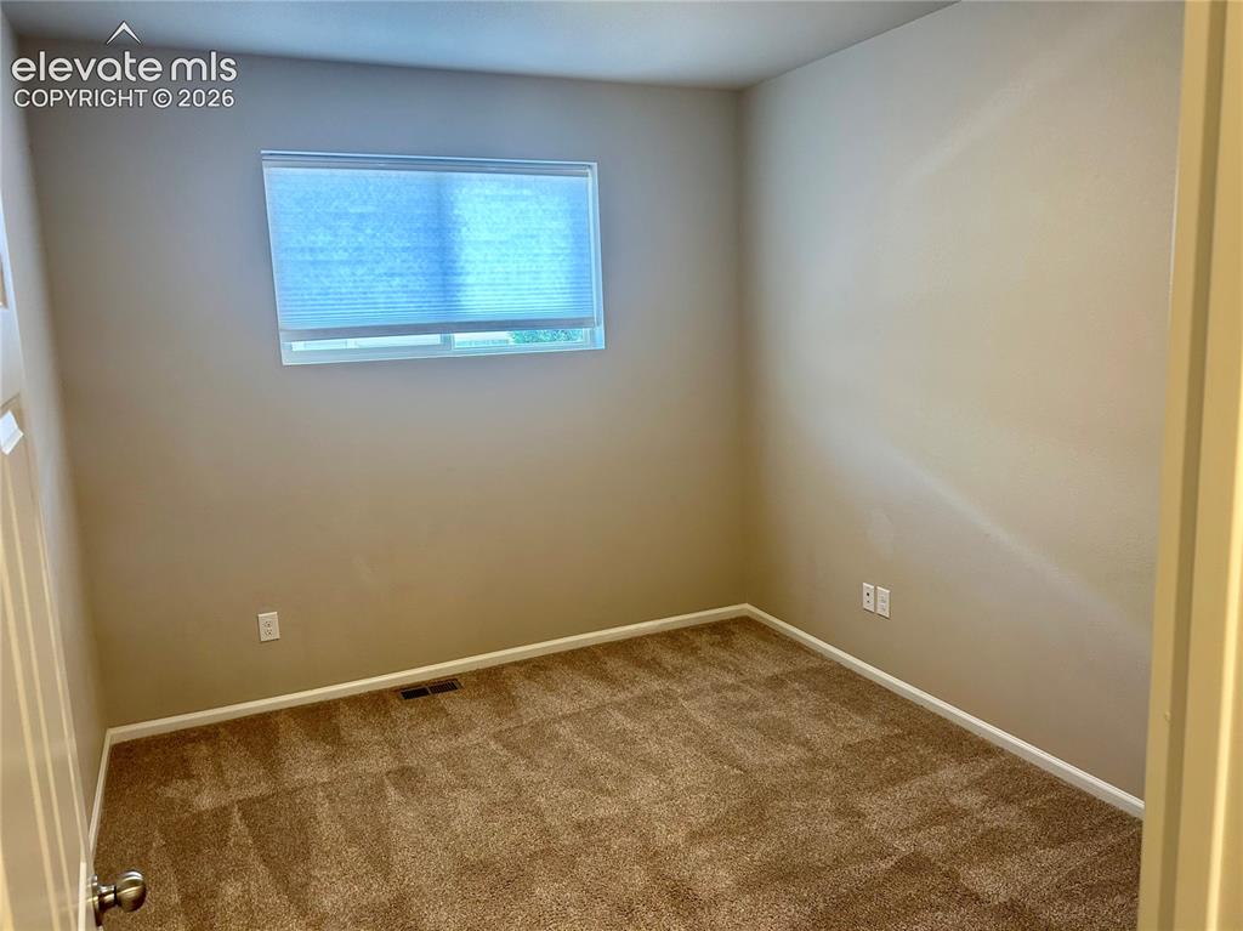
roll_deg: +2.0
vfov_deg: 53.0
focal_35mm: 26
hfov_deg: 67.3
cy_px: 466
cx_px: 622
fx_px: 933
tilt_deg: -7.7
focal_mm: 5.7
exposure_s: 1/60
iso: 125
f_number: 1.5
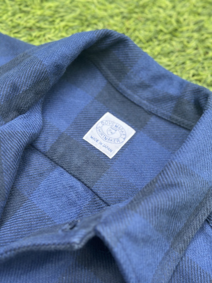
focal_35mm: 48
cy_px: 142
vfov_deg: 39.7
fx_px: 392
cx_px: 106
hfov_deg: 30.3
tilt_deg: -61.1
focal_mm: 6.86
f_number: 1.78
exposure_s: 1/535
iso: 80
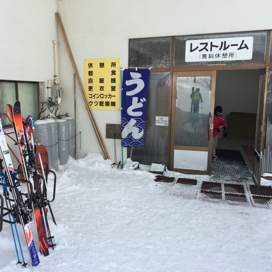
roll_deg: -0.4
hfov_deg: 46.8
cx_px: 101
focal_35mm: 35
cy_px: 135
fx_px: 311
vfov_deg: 47.2
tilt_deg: -8.7
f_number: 2.2
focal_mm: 4.15
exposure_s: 1/989
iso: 32
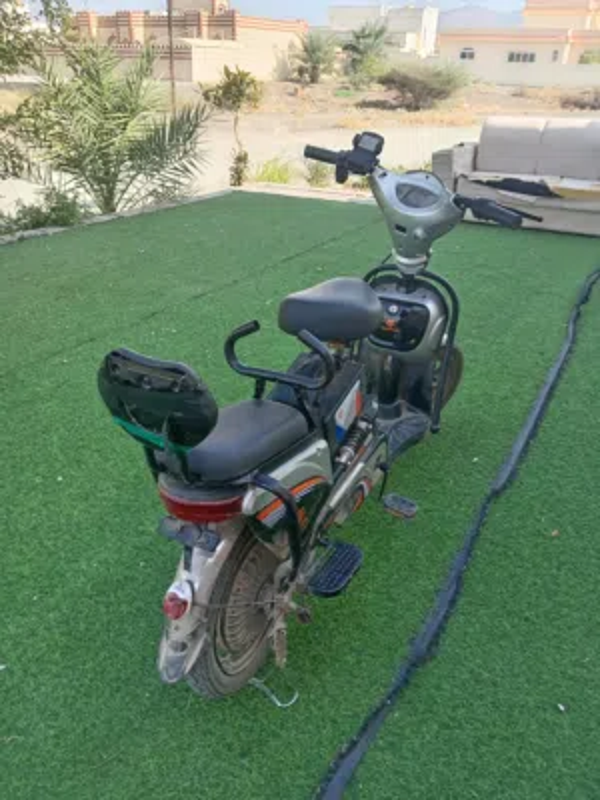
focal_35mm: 27
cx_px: 300
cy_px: 400
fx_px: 624
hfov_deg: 51.4
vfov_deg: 65.3
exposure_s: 1/111
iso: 100
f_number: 1.8
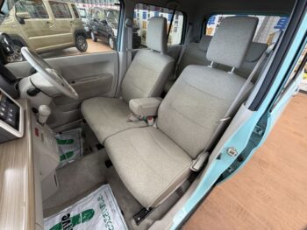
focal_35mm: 14
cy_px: 115
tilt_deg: -36.7
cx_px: 154
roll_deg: -3.7
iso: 200
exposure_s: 1/50
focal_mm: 2.22
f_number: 2.2
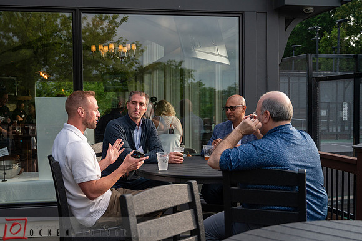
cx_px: 171
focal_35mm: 46
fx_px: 460
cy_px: 116
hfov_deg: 42.9
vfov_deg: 29.3
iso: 800
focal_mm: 43
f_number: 4
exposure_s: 1/2500
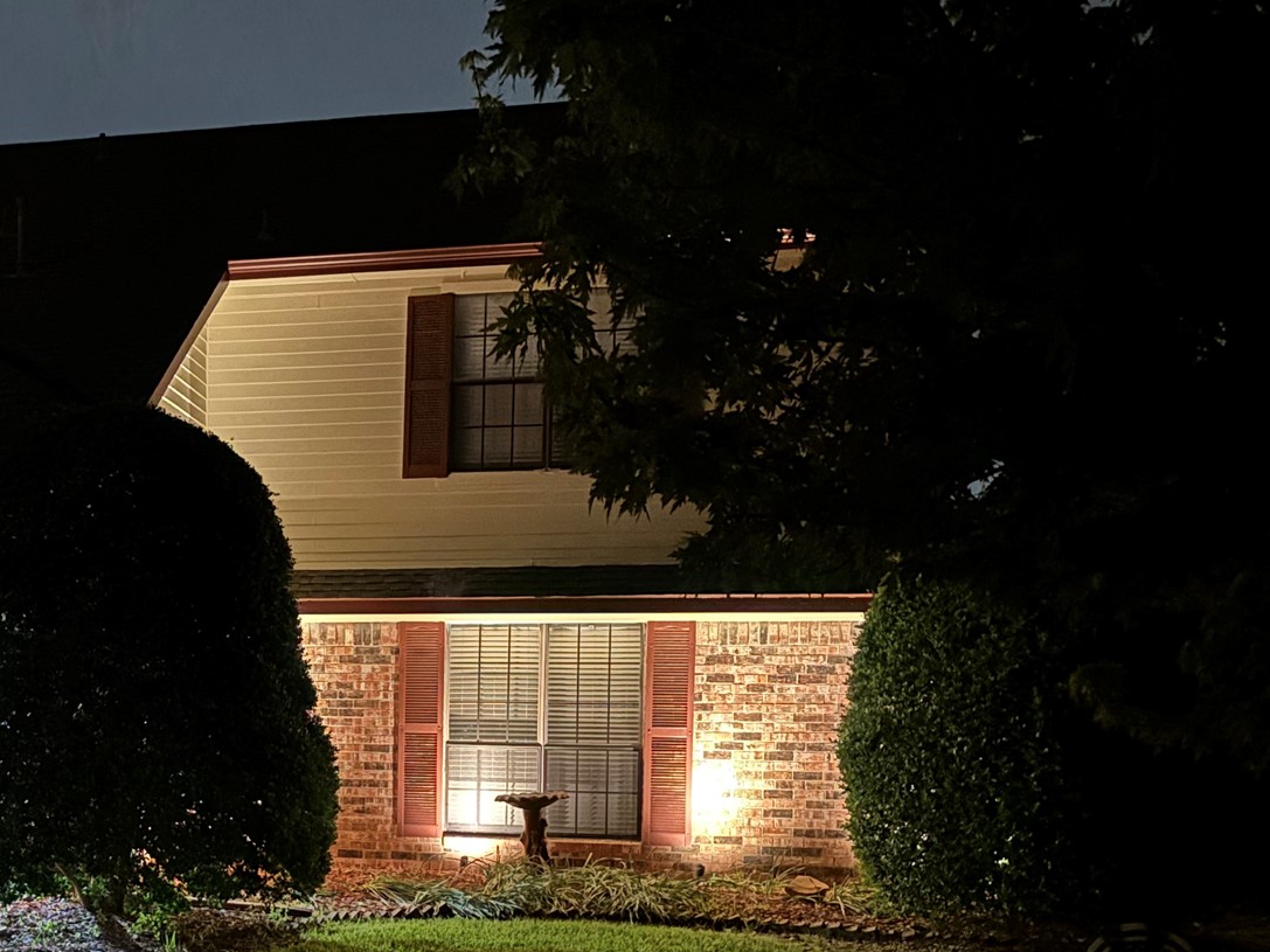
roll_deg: -1.2
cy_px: 745
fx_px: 1798
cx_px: 113
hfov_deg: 36.4
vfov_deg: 29.1
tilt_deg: -1.7
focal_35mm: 49
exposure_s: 1/9
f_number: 1.6
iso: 800
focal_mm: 5.96
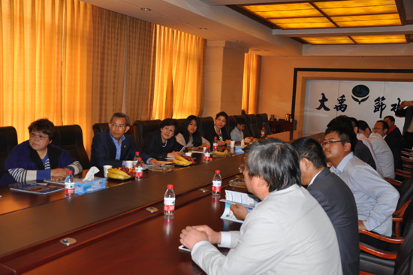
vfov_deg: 35.9
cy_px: 137
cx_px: 206
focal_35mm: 37
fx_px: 424
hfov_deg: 51.9
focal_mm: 24
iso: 250
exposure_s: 1/60
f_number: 3.8
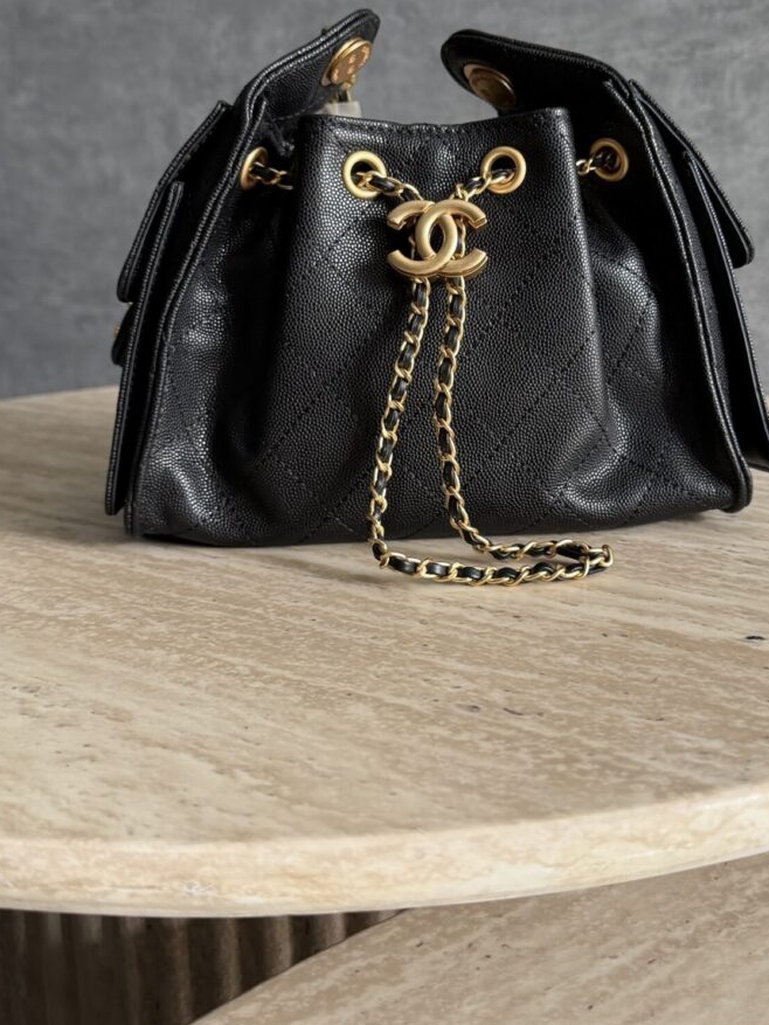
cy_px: 403
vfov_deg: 57.8
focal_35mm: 31
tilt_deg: -10.5
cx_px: 432
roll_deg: +0.0
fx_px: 918
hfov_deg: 45.4
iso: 200
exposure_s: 1/121
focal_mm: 6.76
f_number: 1.78
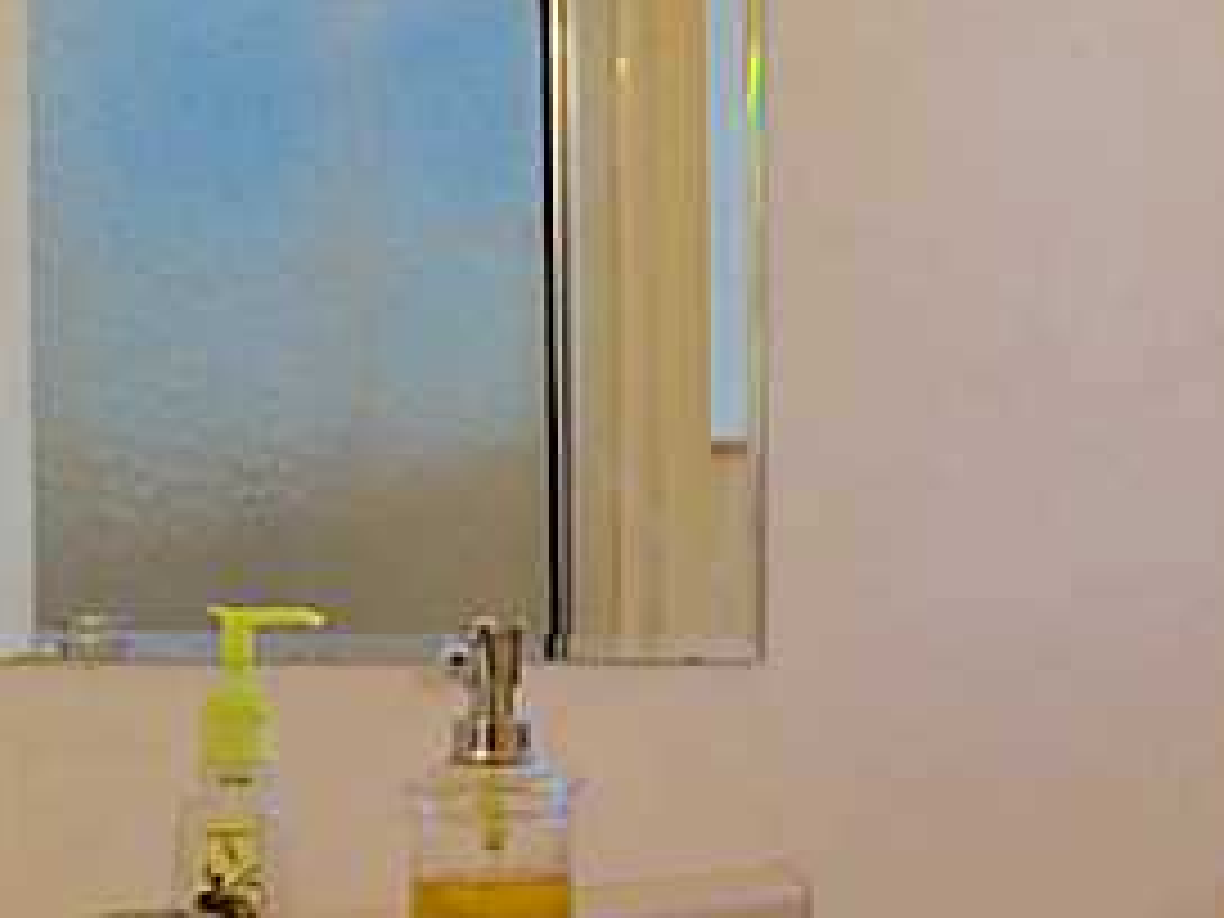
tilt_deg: -0.1
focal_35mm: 97
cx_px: 1575
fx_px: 3430
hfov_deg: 18.8
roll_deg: -0.2
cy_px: 688
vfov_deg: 15.2
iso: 50
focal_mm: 4.12
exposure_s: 1/60
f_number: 2.4
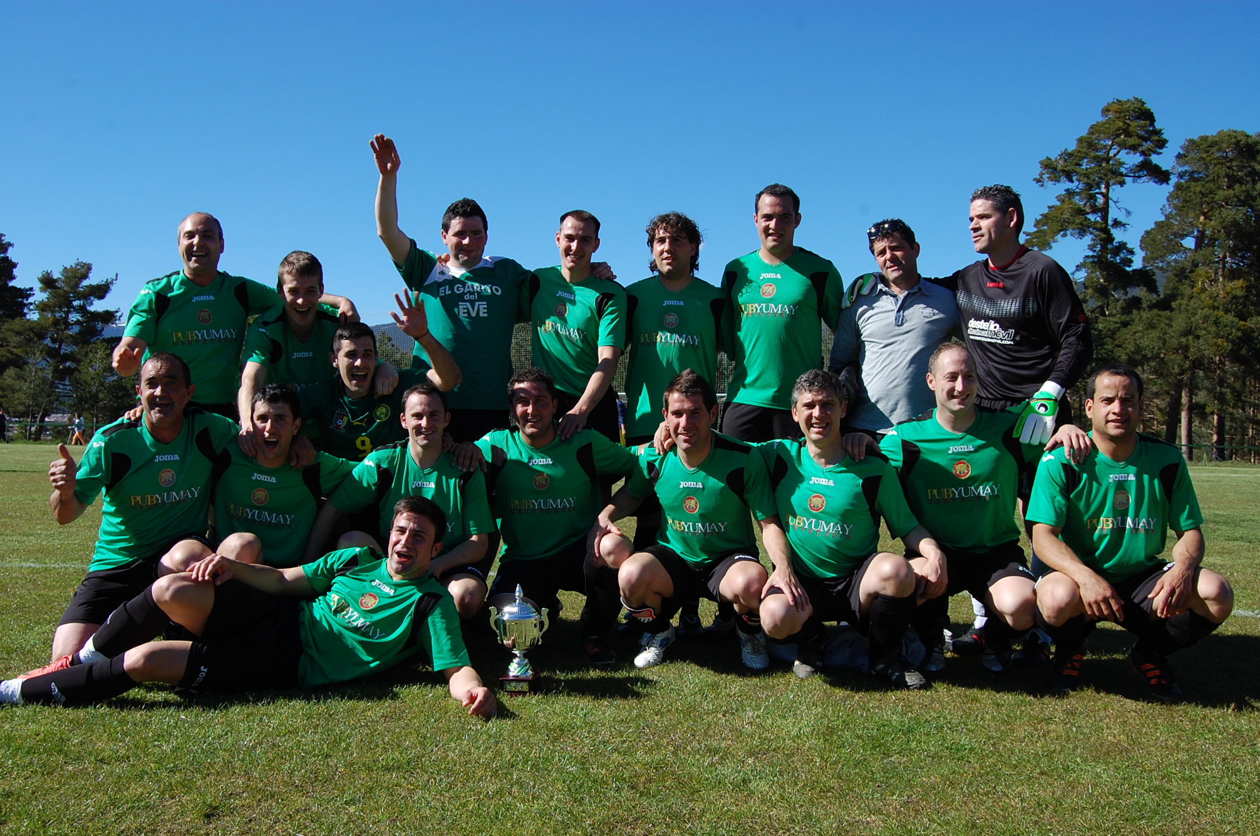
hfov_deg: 55.2
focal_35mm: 34
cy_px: 418
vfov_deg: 38.2
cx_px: 630
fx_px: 1205
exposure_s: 1/250
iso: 200
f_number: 8
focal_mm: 23
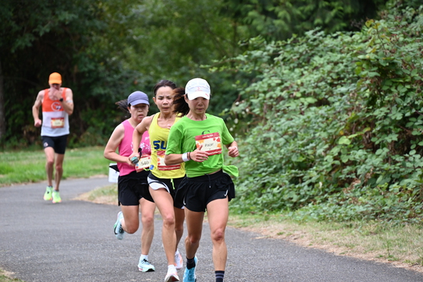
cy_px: 141
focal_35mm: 200
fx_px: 2350
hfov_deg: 10.3
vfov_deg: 6.9
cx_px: 212
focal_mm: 200
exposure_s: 1/250
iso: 1250
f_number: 6.3
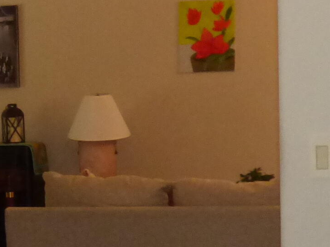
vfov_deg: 10.7
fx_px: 1306
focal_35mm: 137
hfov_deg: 14.2
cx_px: 8
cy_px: 232
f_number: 3.4
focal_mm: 5.78
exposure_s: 1/60
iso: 800
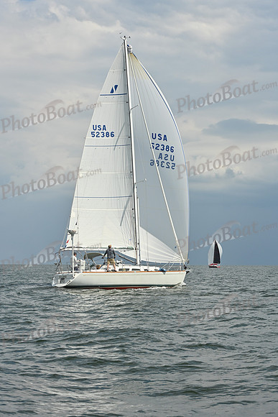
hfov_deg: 14.9
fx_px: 1065
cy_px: 208
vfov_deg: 22.1
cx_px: 139
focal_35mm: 92
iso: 320
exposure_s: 1/1600
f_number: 9
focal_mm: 92
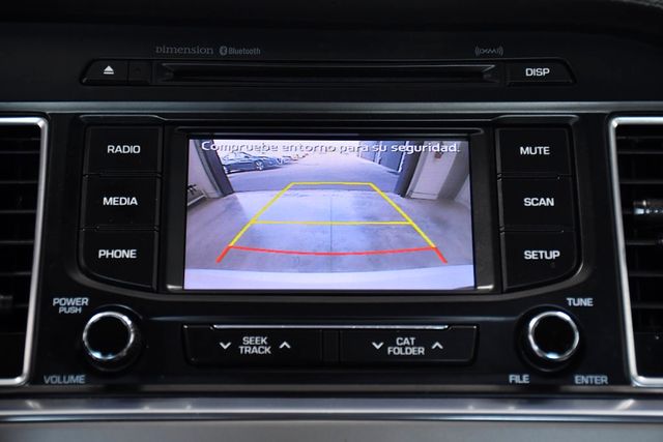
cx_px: 332
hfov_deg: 27.0
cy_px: 221
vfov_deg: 18.2
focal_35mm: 75
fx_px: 1381
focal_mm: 50
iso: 1000
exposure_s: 1/80
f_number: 5
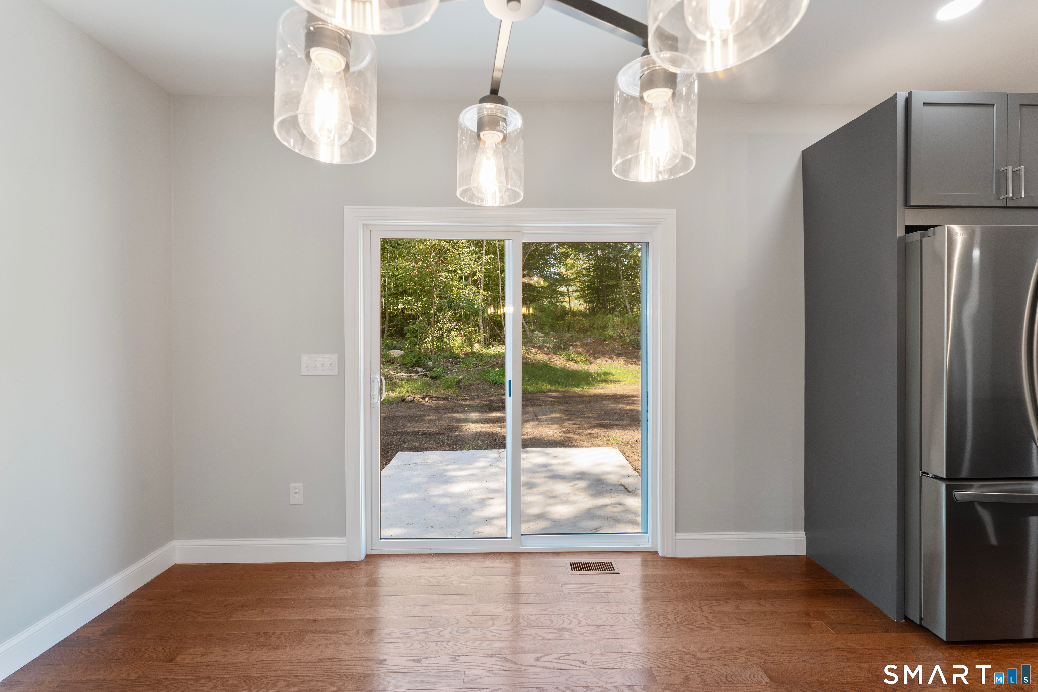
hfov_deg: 104.3
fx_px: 404
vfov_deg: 81.2
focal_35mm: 14
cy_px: 346
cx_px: 519
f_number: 8
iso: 800
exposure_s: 1/13
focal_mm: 14
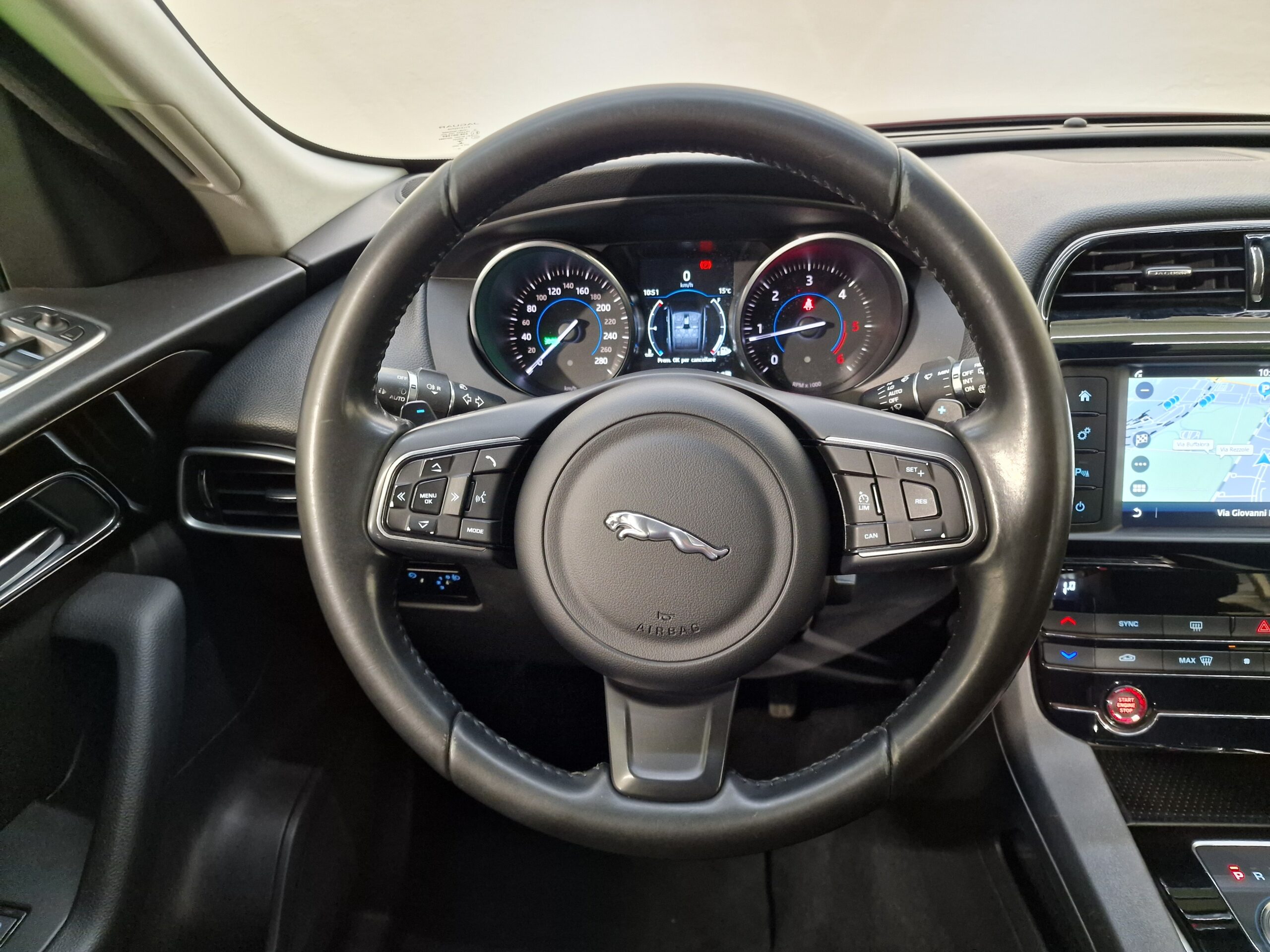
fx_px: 844
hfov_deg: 73.9
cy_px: 476
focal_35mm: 23
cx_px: 635
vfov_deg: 58.9
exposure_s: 1/33
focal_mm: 6.4
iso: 500
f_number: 1.8
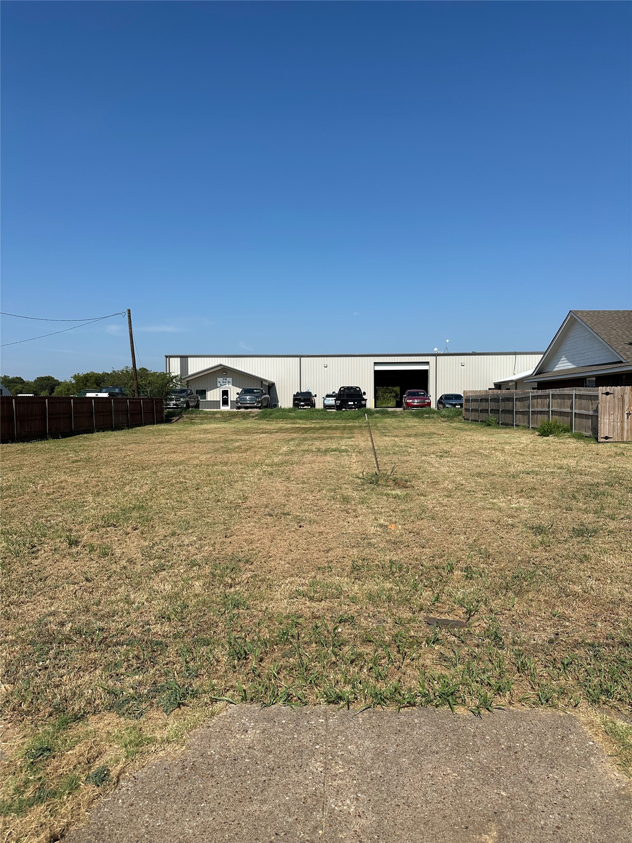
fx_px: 584
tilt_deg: -0.9
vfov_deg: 71.6
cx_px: 316
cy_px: 422
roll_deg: -0.9
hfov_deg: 56.8
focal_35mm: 24
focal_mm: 6.86
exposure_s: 1/7042
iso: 80
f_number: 1.78
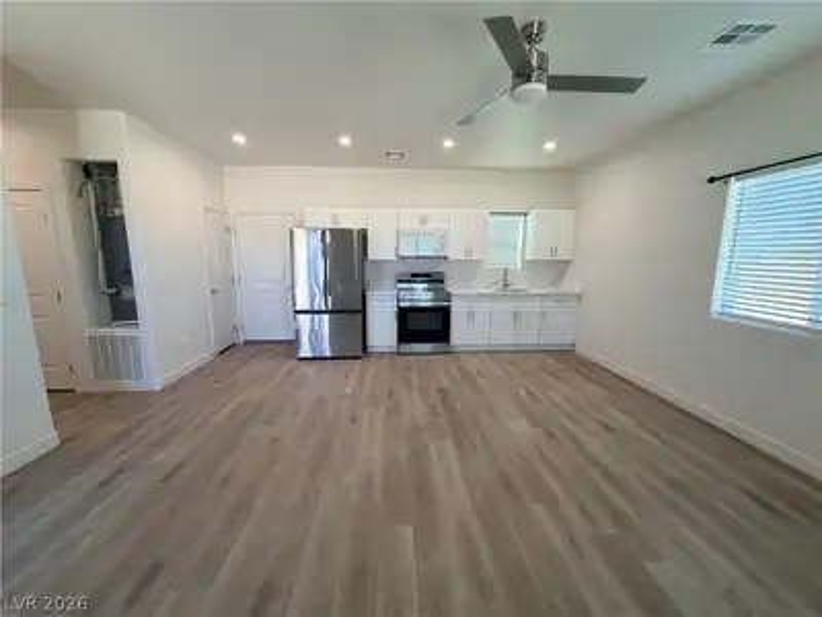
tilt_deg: -10.1
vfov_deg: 85.7
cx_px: 411
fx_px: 332
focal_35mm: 14
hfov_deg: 102.1
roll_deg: +0.0
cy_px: 308
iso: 200
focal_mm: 2.22
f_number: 2.2
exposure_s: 1/120
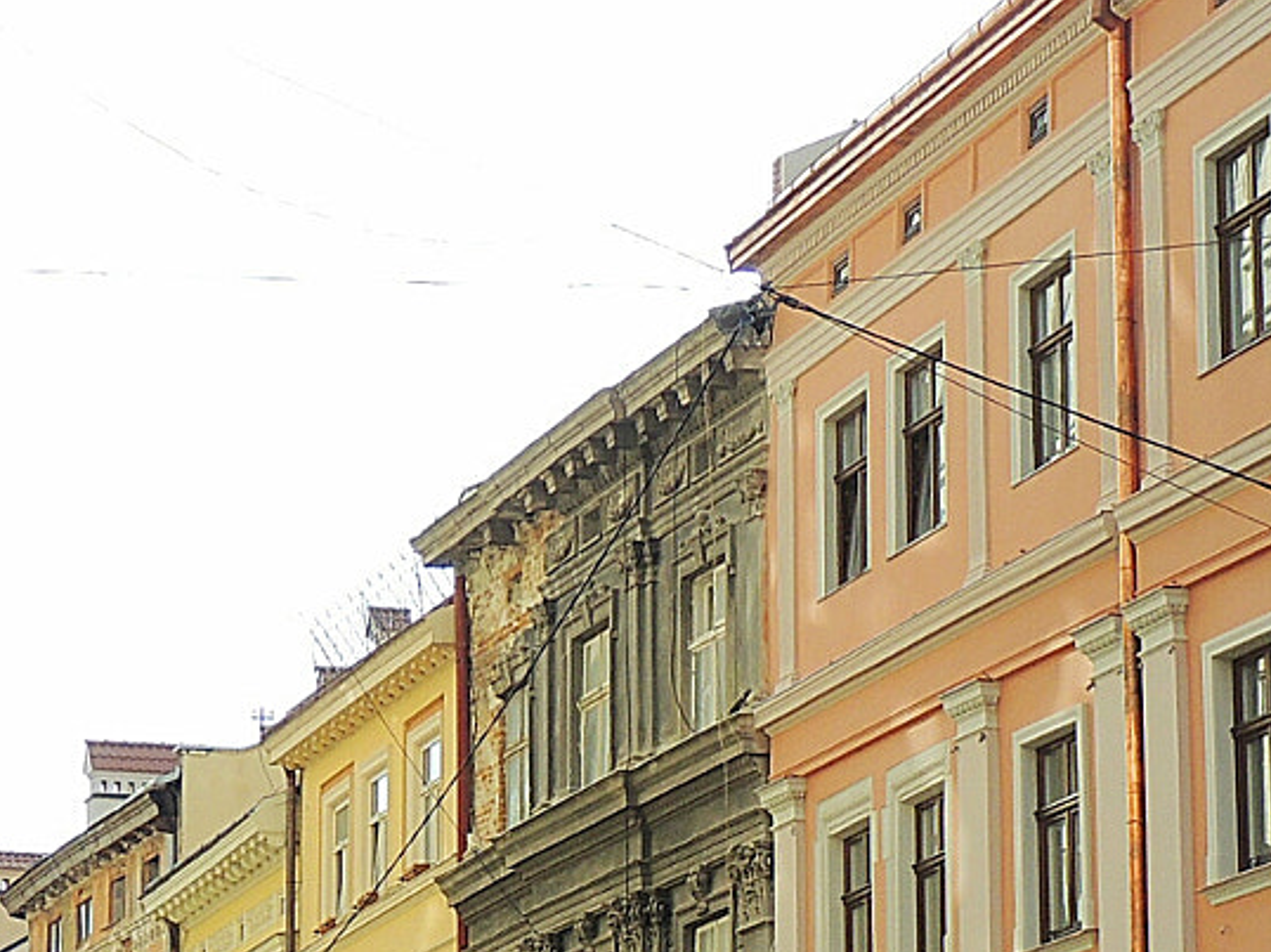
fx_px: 4698
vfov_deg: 11.5
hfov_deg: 15.4
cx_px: 619
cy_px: 872
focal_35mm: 128
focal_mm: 7.6
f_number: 3.4
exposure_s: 1/500
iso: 100
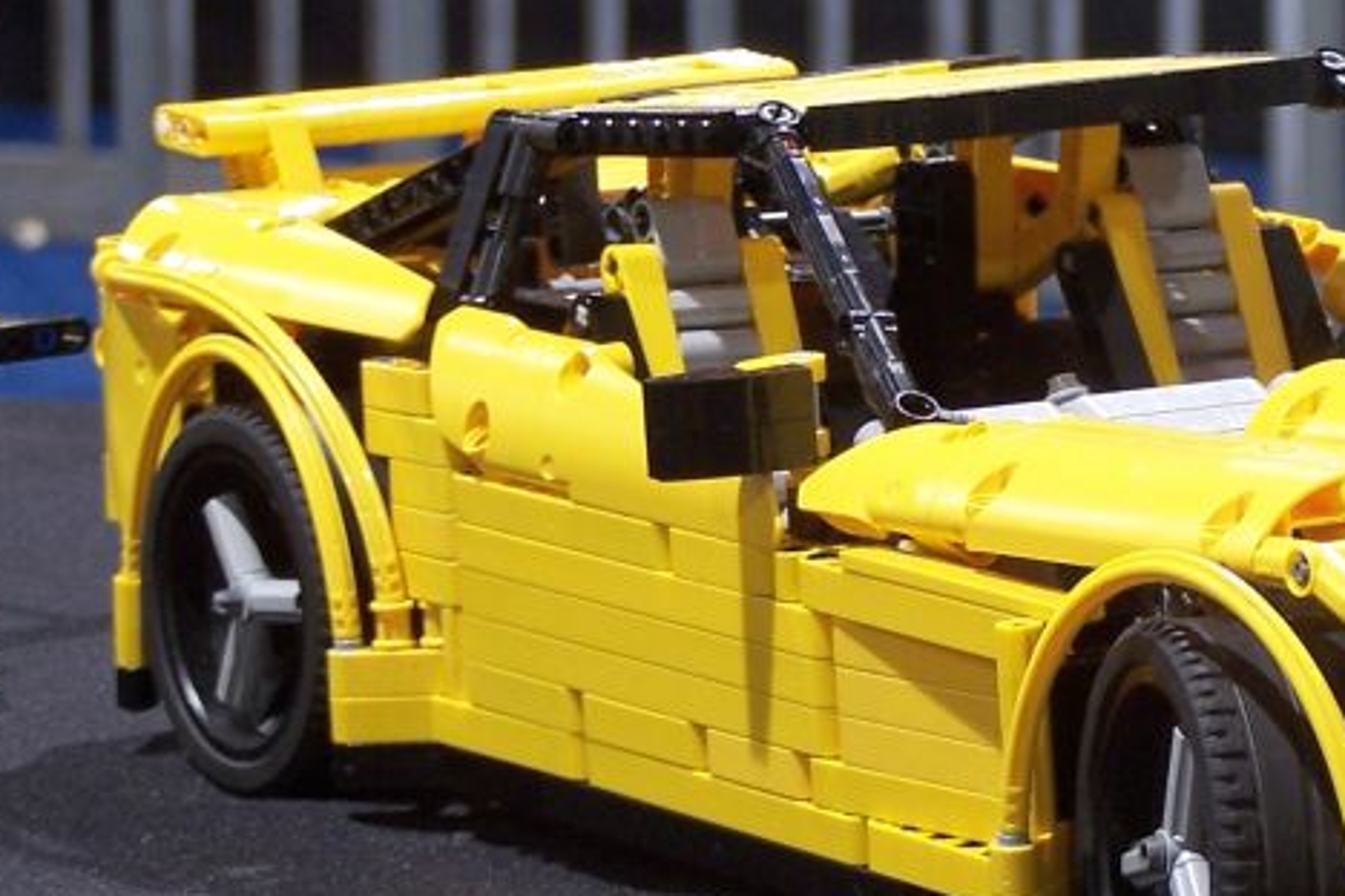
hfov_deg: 9.6
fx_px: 7995
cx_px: 1244
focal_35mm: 214
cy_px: 356
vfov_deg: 6.4
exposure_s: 1/4
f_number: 3.2
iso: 80
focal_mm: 15.6
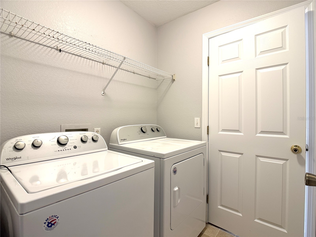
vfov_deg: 56.8
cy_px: 118
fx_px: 219
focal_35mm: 24
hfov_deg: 71.6
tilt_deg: +0.2
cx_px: 158
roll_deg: -0.4
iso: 200
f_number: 1.78
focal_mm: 6.76
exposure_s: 1/60
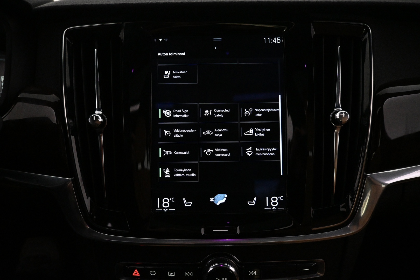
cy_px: 140
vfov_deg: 53.1
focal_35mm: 24
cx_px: 210
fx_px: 280
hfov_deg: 73.7
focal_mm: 16
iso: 4000
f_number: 3.5
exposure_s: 1/160
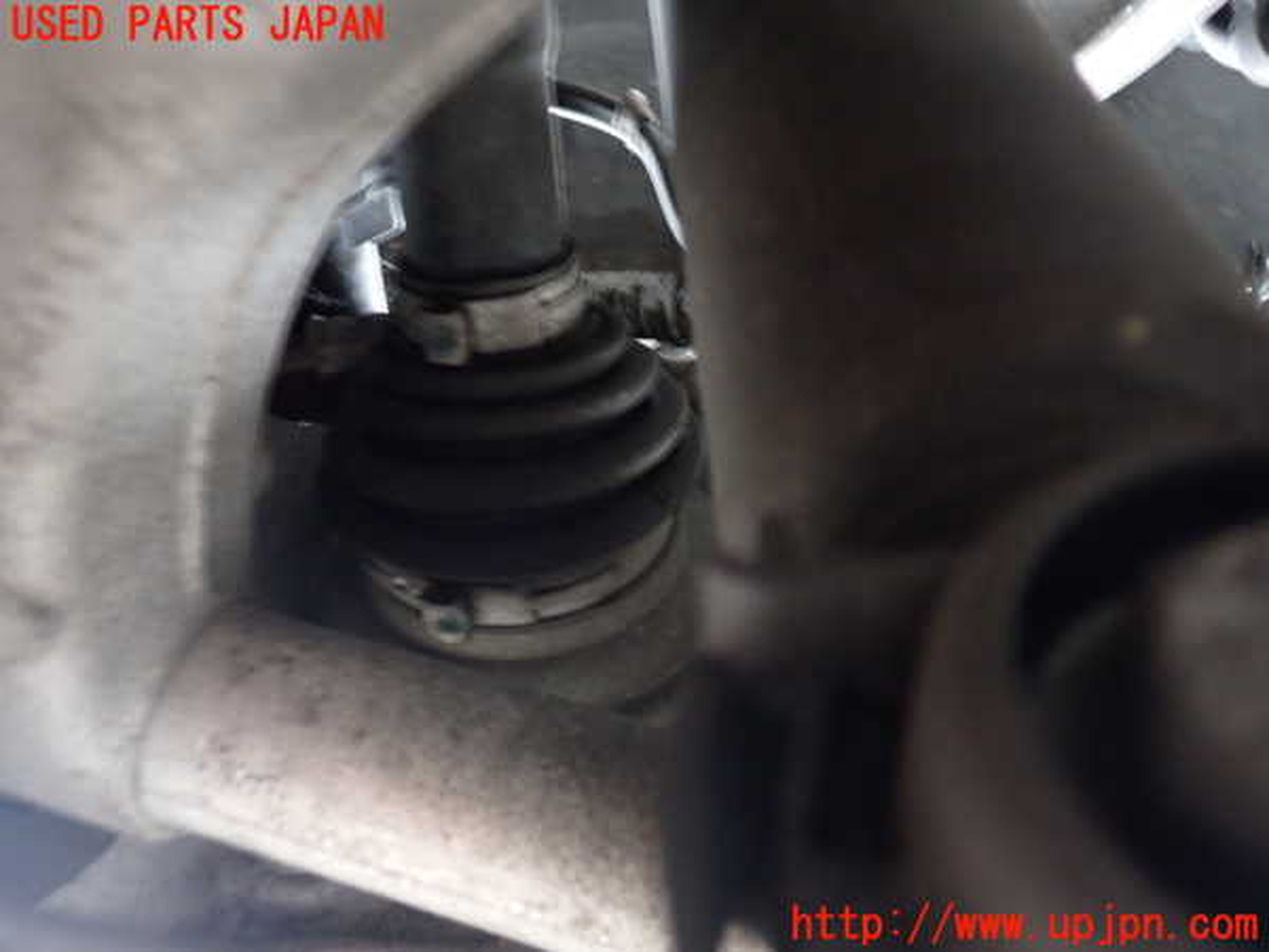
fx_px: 1100
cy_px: 476
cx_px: 634
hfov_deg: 60.0
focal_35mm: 30
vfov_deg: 46.8
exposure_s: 1/13
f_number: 2.3
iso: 800
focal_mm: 5.4
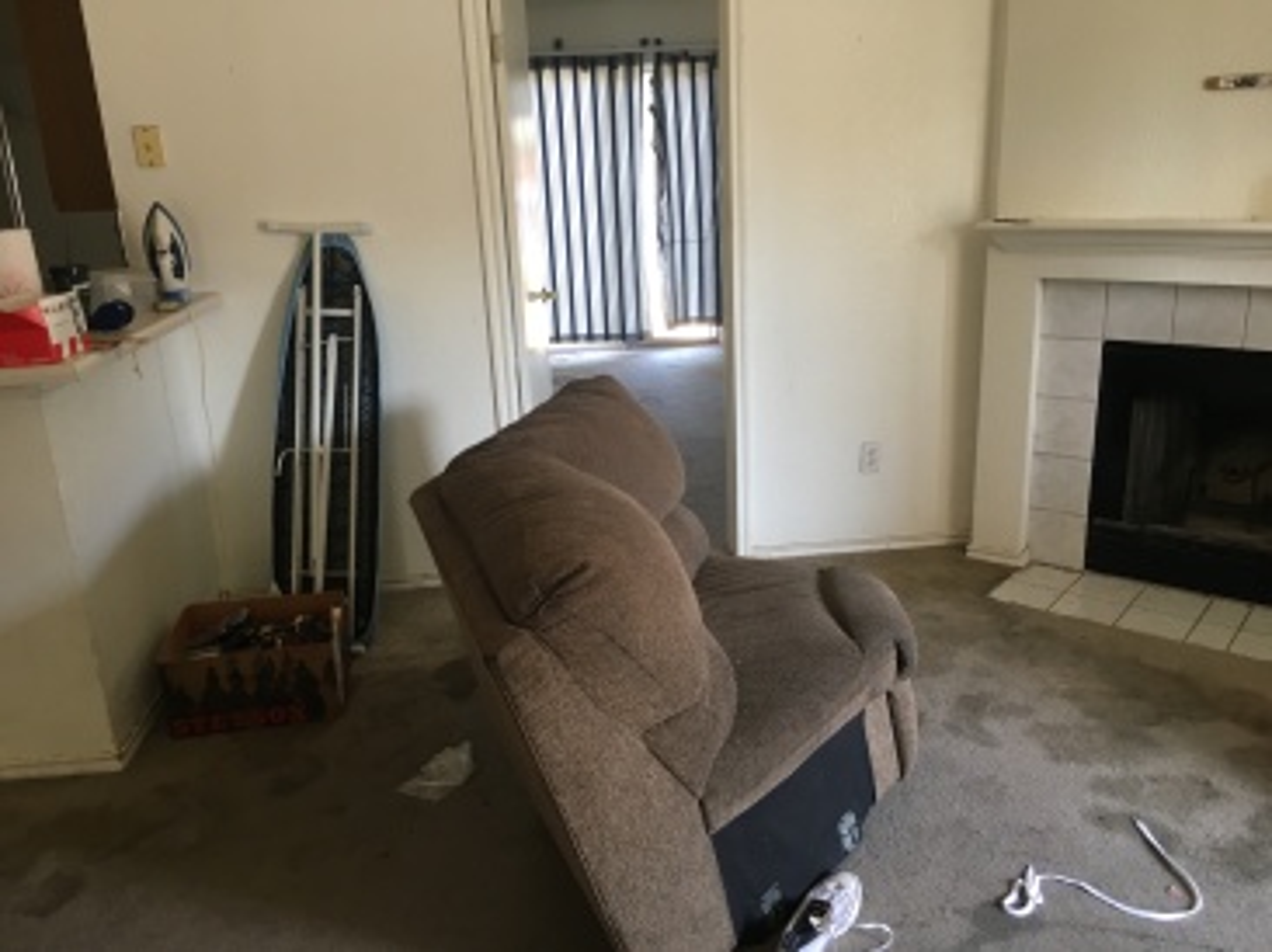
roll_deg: +3.6
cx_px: 636
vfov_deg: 48.2
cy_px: 476
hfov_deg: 61.7
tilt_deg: -16.2
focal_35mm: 29
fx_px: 1065
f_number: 2.2
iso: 80
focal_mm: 4.15
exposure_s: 1/30
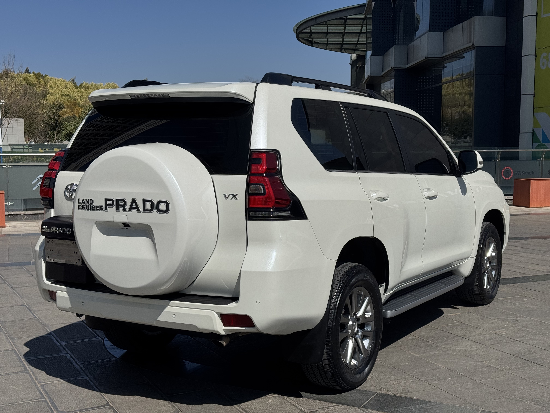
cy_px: 206
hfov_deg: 39.7
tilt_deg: -4.6
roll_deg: +0.6
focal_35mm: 48
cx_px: 275
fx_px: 763
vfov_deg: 30.3
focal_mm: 6.76
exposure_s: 1/12500
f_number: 1.78
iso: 64
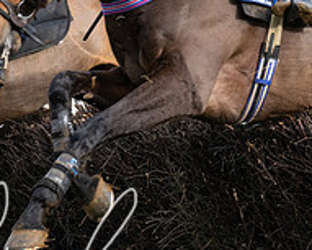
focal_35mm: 275
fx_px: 2541
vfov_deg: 5.6
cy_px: 73
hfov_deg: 7.0
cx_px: 146
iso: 400
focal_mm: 70
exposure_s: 1/1600
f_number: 4
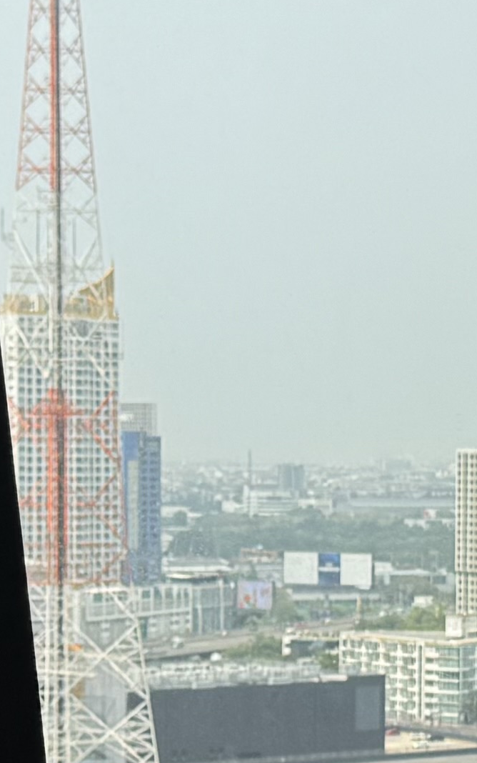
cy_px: 619
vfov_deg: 15.3
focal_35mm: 136
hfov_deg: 9.5
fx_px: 2827
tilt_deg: -3.8
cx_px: 589
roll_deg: -0.8
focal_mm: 6.76
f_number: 1.78
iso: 80
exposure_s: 1/1488
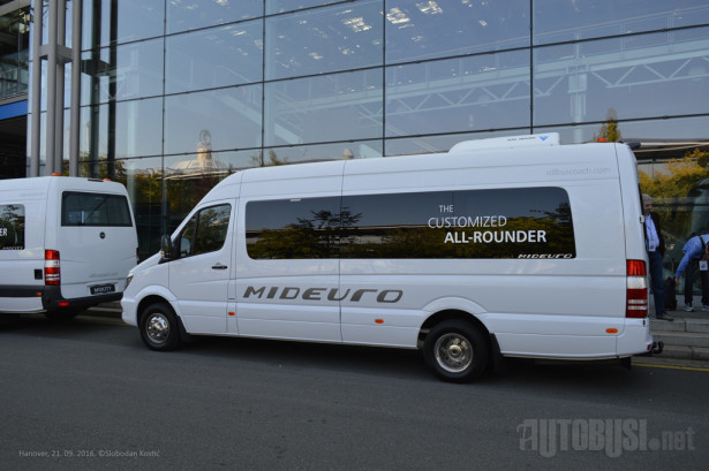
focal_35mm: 27
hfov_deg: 67.4
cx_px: 354
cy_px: 236
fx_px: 531
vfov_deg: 47.9
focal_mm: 18
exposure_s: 1/125
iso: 110
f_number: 5.6
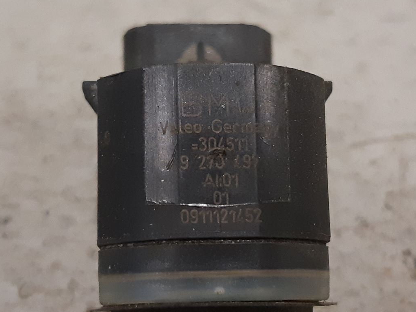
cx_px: 226
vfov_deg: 28.0
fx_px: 625
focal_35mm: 52
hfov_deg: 36.8
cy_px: 145
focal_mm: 3.93
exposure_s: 1/50
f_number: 1.7
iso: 250
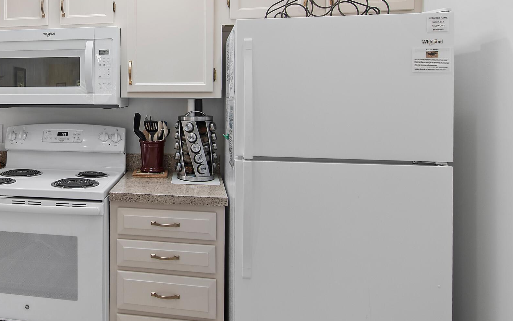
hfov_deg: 59.3
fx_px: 405
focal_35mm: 29
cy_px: 77
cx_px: 99
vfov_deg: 41.8
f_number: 4.5
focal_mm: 10
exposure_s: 1/5
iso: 100
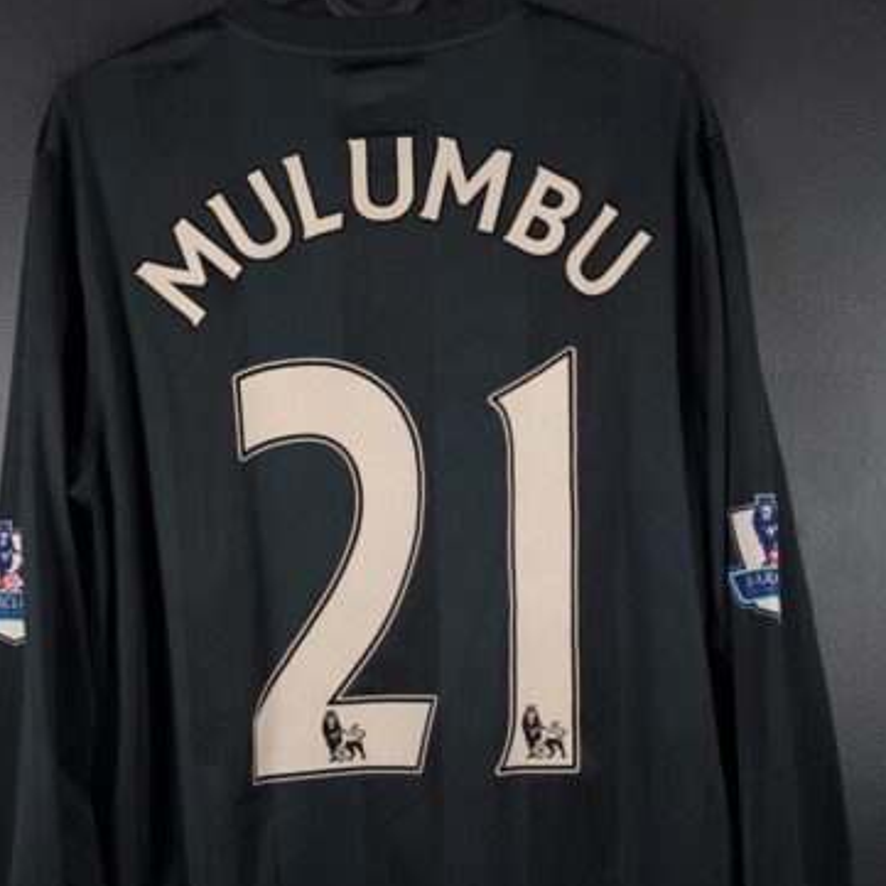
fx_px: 1303
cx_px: 395
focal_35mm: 45
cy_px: 648
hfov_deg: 37.5
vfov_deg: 36.8
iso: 400
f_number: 1.6
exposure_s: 1/200
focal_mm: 6.57
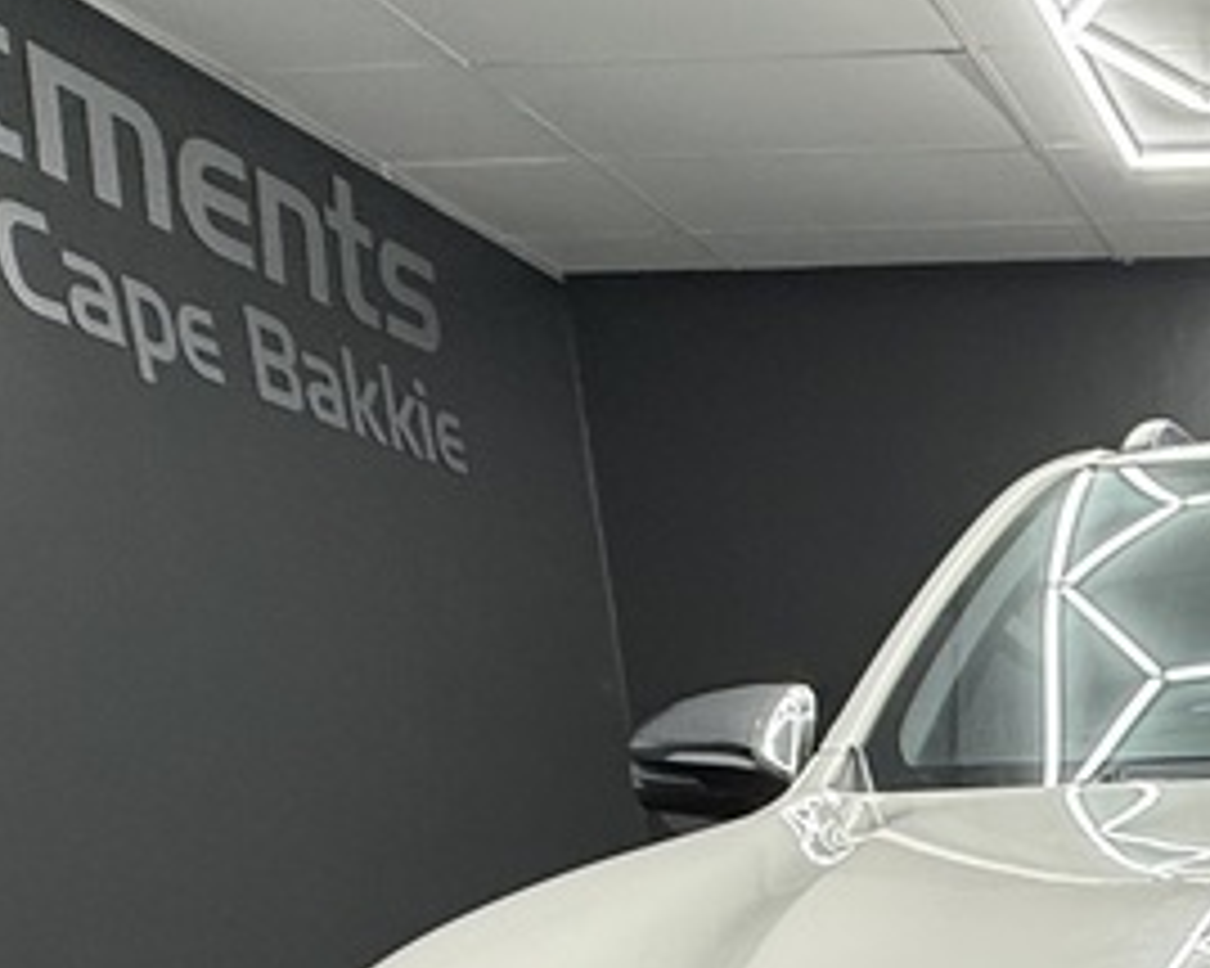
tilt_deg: -19.2
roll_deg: +0.5
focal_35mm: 52
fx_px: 1862
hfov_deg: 30.4
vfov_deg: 22.4
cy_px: 1549
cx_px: 1466
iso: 160
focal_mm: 2.22
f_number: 2.2
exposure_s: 1/100
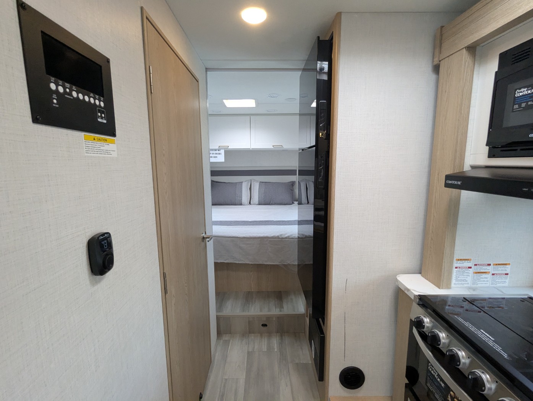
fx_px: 247
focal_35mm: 16
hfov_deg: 94.4
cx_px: 266
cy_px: 200
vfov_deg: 78.2
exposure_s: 1/295
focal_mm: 2.35
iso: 355
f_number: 2.2
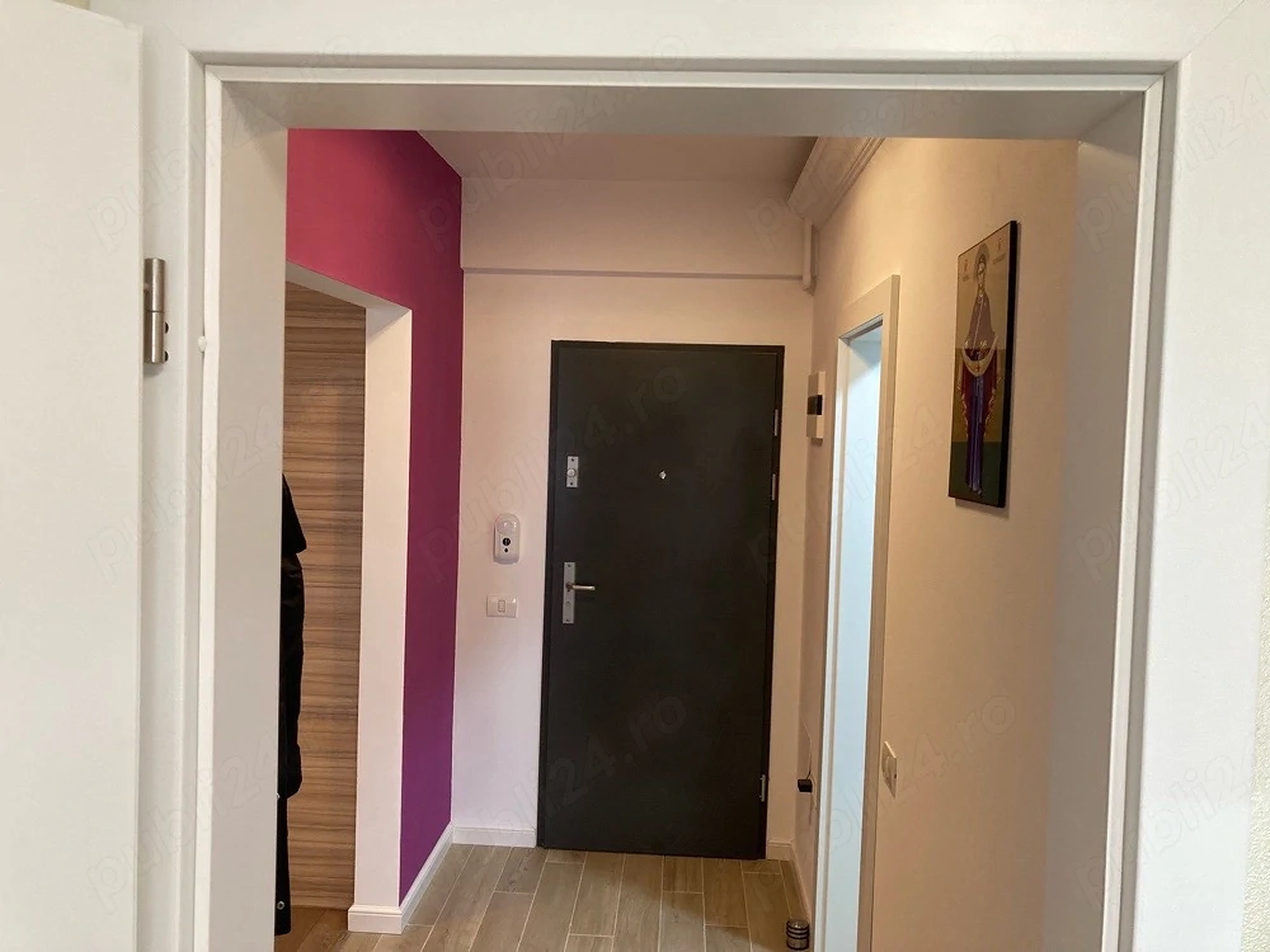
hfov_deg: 63.4
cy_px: 476
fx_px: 1027
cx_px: 635
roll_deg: -2.7
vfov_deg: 49.7
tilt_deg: -2.8
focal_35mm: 28
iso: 125
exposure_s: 1/50
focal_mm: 3.99
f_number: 1.8
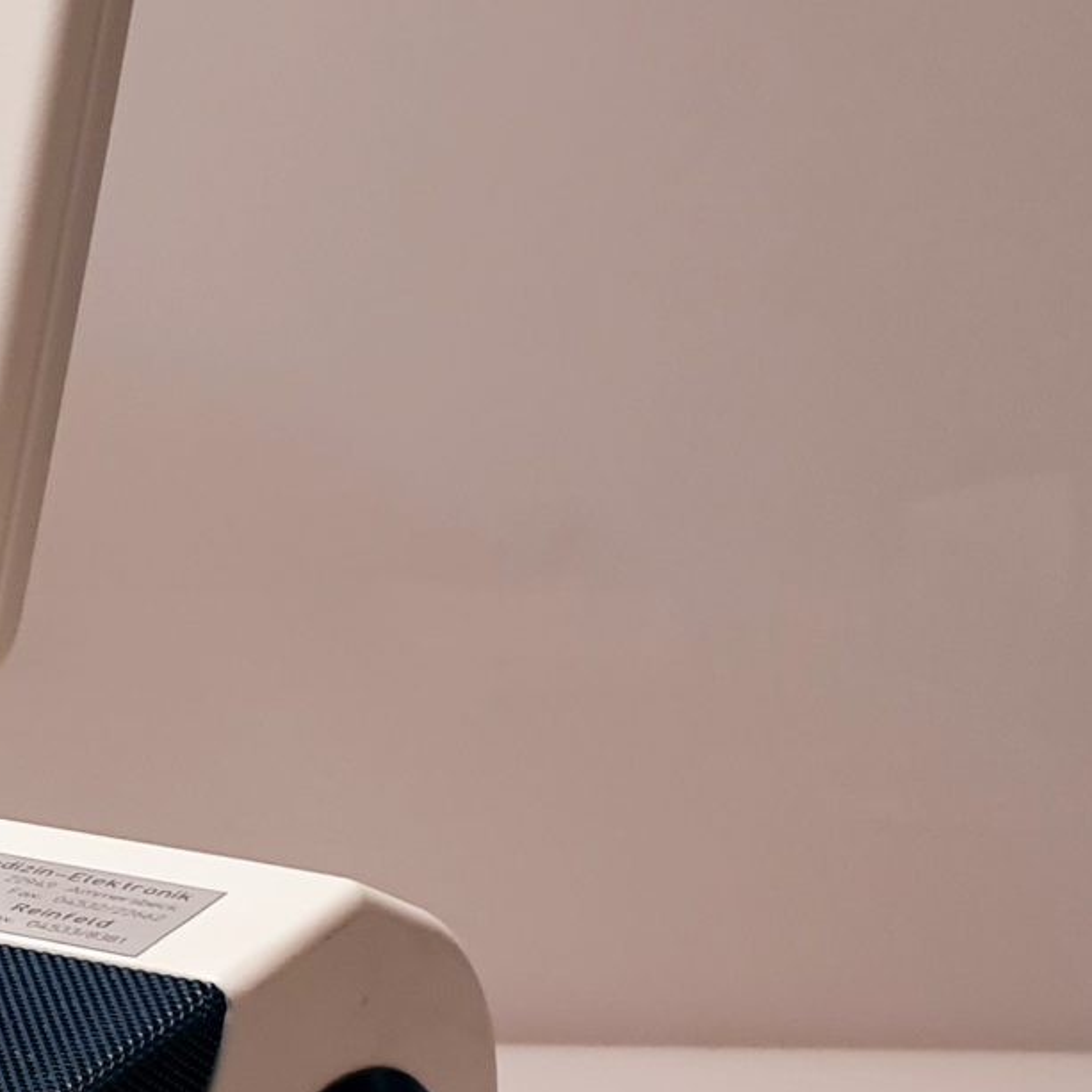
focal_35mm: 96
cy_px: 955
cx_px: -969
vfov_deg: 17.9
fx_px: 3426
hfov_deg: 15.2
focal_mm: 4.3
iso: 80
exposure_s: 1/100
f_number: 2.4
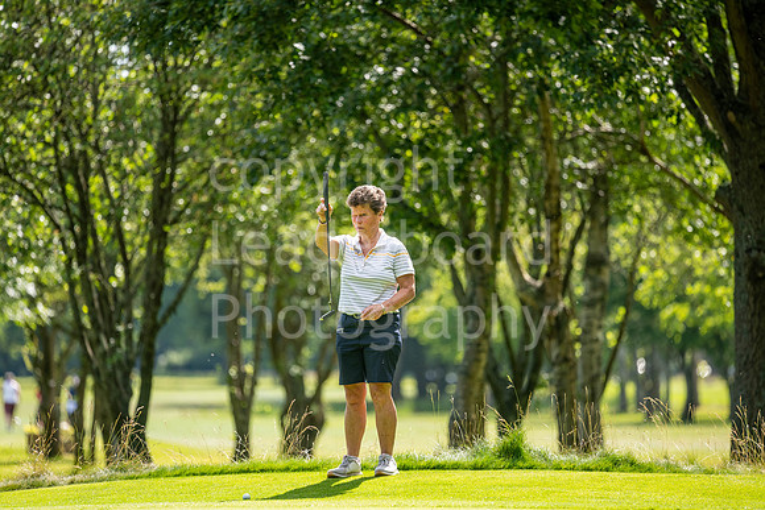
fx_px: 6376
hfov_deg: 6.9
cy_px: 255
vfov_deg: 4.6
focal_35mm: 300
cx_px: 382
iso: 200
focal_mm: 300
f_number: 4
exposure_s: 1/500
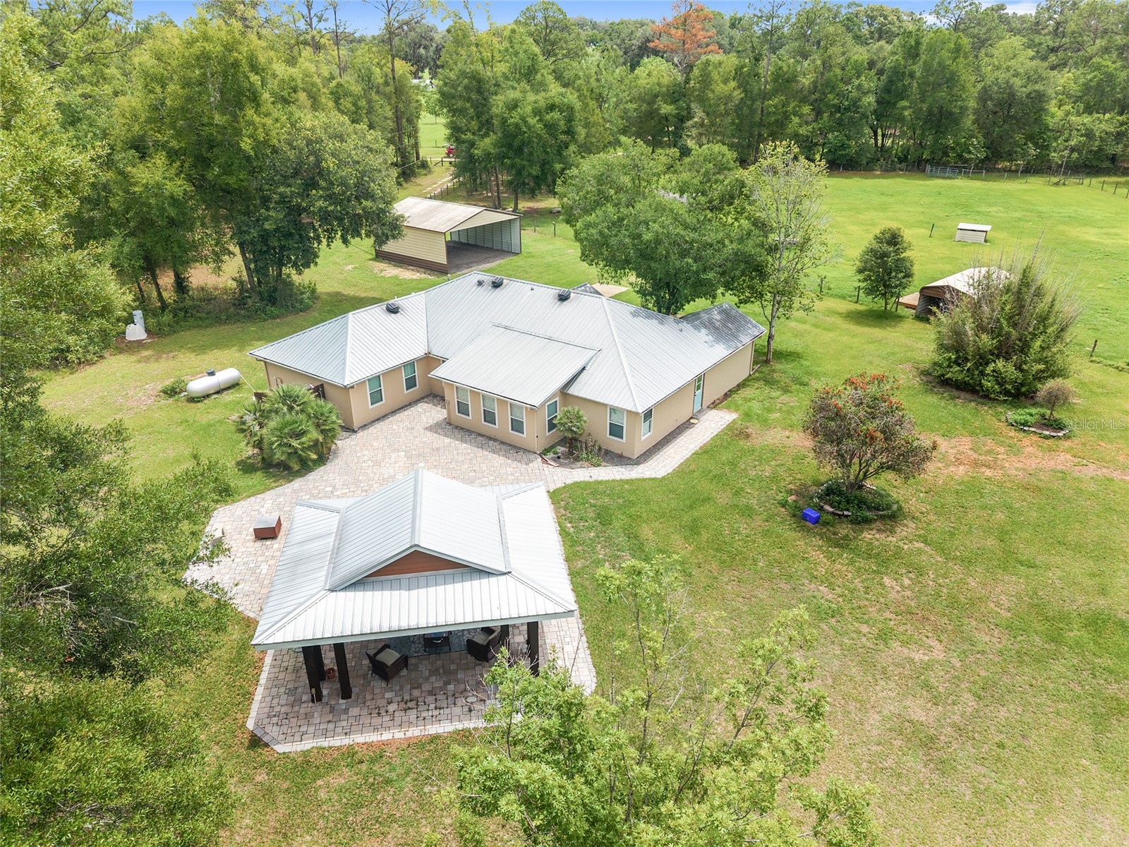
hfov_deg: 71.6
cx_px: 564
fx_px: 783
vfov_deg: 56.8
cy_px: 424
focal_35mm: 24
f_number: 1.8
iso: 260
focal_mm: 8.67
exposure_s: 1/5000
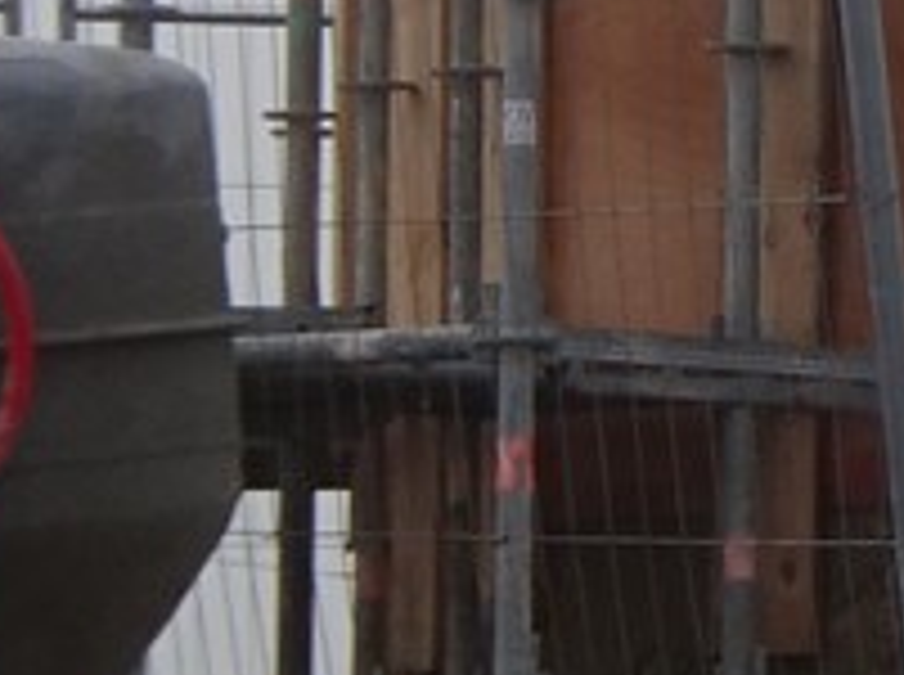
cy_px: -351
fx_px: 10479
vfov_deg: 3.7
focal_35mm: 402
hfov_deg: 4.8
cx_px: 2091
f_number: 4.5
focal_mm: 9.52
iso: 80
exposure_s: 1/250
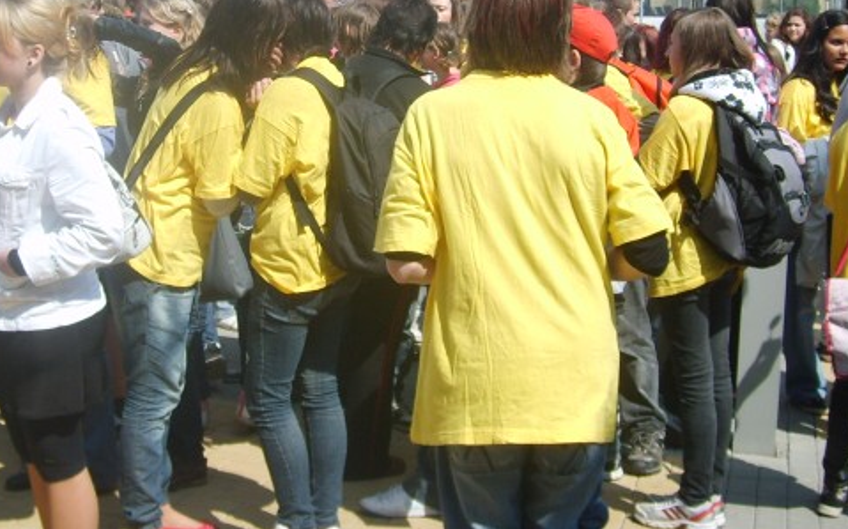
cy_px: 127
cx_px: 319
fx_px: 1432
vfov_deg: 20.8
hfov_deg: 32.8
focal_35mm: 62
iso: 50
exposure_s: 1/180
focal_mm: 5.8
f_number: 7.1
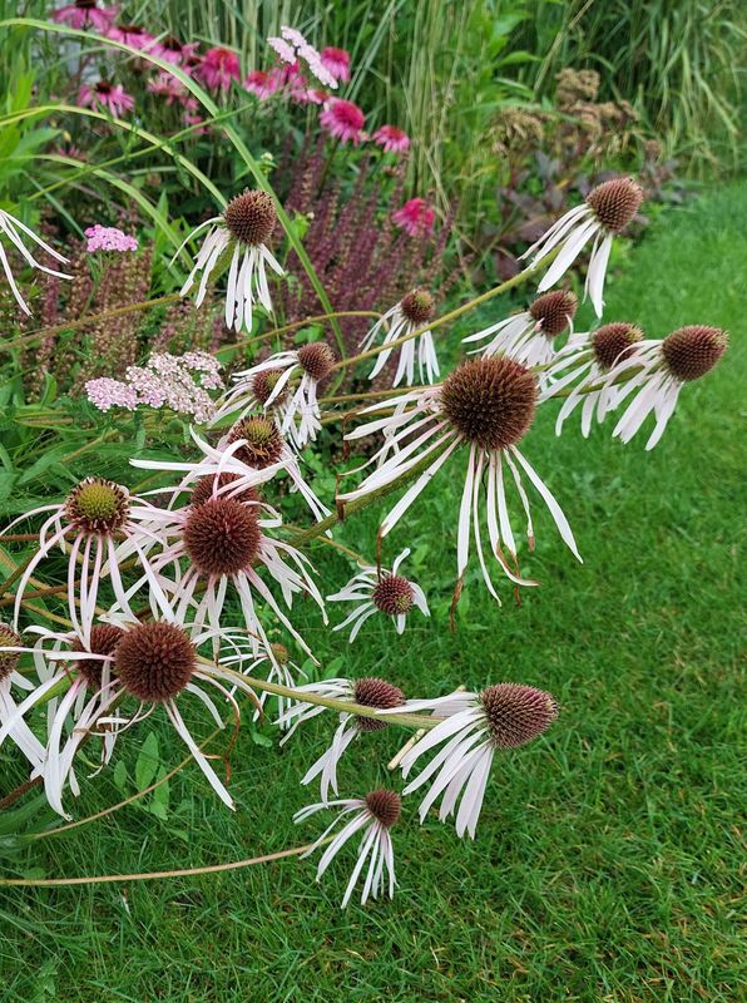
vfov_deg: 69.5
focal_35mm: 25
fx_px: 722
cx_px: 374
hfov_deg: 54.7
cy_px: 502
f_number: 1.8
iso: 25
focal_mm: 5.23
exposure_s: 1/235
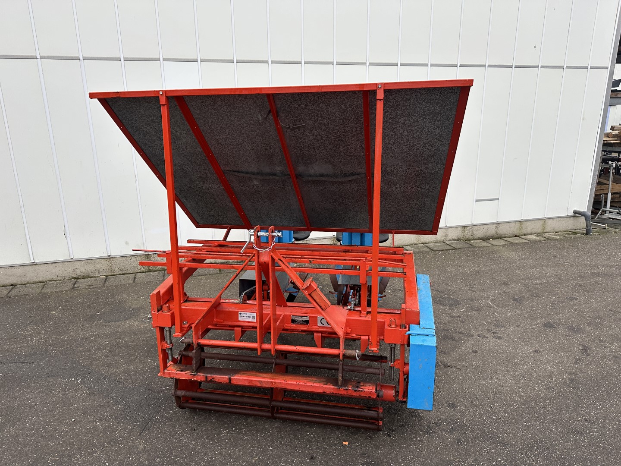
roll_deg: +0.7
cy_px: 233
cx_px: 310
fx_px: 431
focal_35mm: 24
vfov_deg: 56.8
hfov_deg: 71.6
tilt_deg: -16.3
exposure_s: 1/106
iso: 250
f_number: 1.78
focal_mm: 6.86
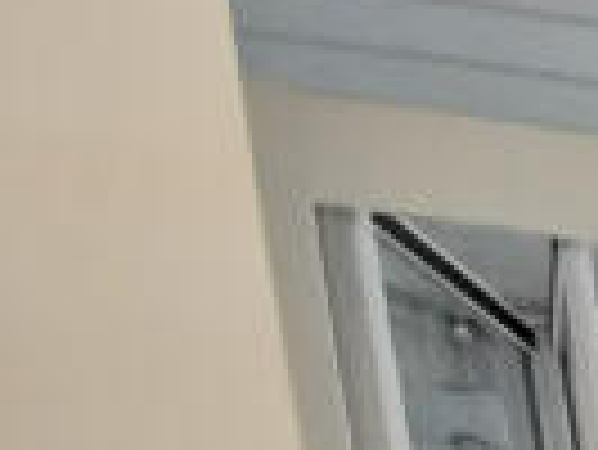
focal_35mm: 123
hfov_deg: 9.9
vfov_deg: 8.3
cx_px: 1978
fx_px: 2127
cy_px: 1665
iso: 160
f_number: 2.2
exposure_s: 1/50
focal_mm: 2.35
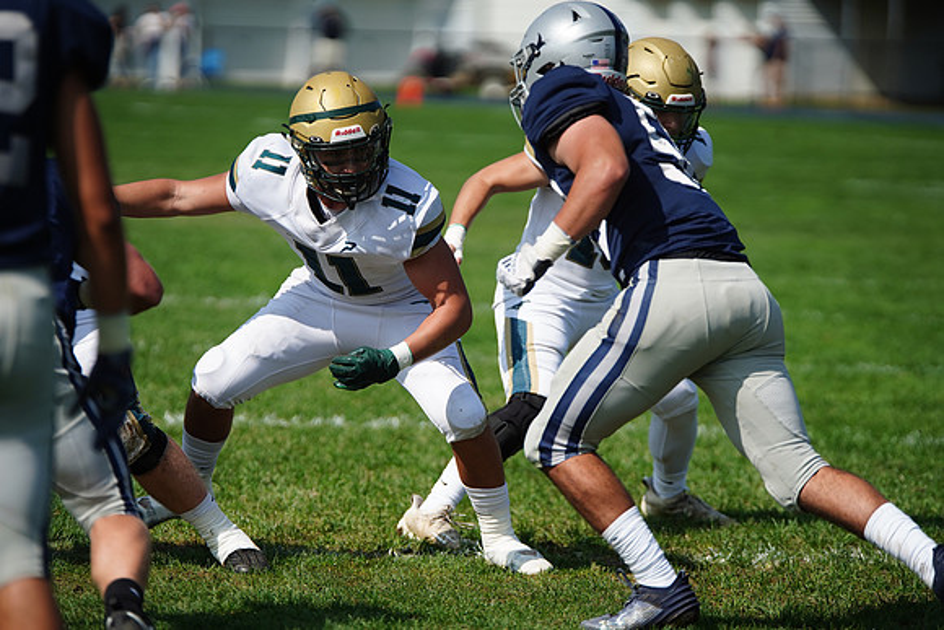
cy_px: 315
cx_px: 472
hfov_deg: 8.3
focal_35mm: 247
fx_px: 6478
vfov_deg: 5.6
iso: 400
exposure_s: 1/6400
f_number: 2.8
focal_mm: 247
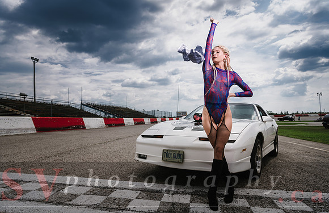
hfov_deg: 73.5
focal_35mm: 24
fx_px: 220
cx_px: 164
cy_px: 104
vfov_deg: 51.5
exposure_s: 1/250
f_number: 5
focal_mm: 24
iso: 40
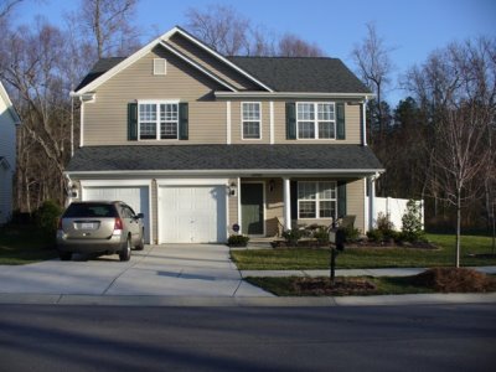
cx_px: 248
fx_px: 530
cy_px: 186
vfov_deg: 38.7
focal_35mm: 37
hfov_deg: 50.1
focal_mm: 6.1
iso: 80
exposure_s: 1/320
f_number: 5.6
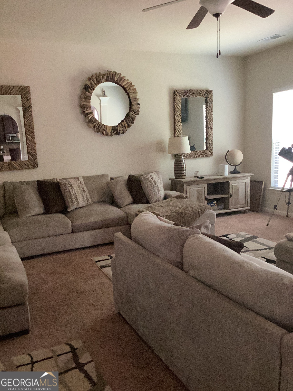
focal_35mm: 31
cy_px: 196
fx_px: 350
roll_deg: +1.3
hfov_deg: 45.4
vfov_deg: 58.4
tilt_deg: -10.4
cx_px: 146
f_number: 2.4
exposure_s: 1/30
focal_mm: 3.3
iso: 500
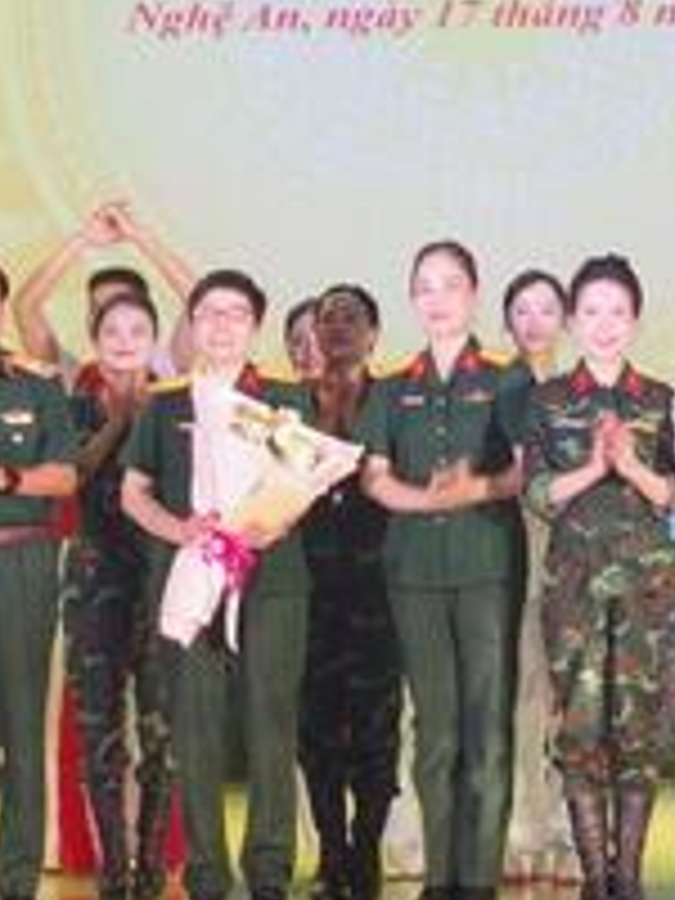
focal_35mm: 156
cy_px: 243
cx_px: 405
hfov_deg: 9.5
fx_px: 4056
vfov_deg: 12.6
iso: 1600
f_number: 13
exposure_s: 1/25
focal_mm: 36
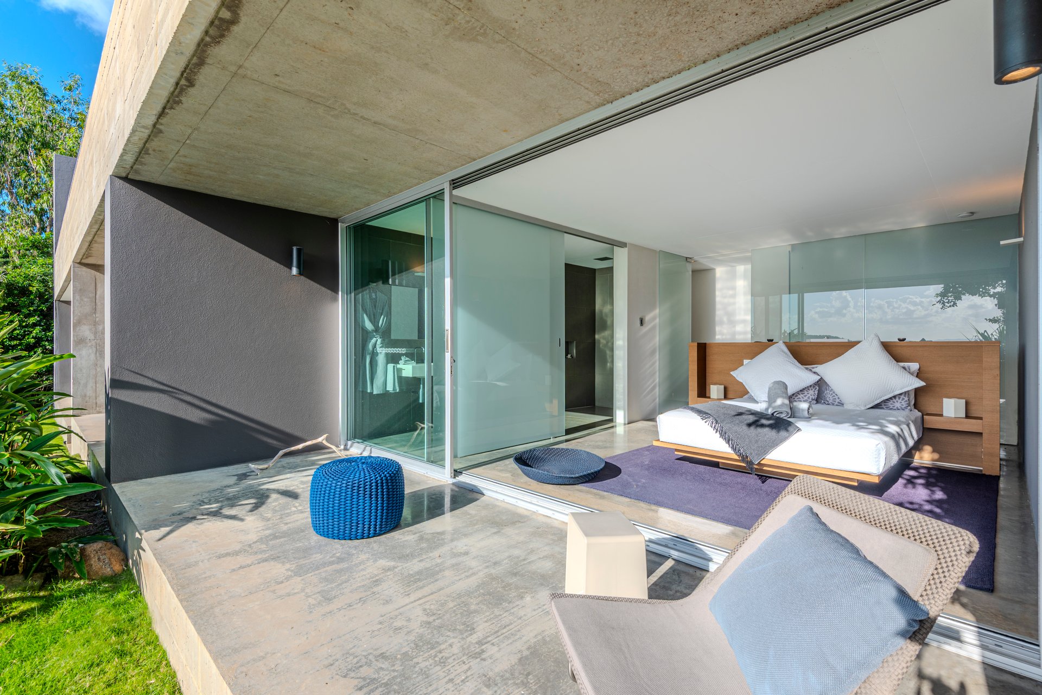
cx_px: 521
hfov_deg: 96.7
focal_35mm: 16
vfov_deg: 73.7
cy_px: 348
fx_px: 463
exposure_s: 1/80
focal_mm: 16
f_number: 10
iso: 100
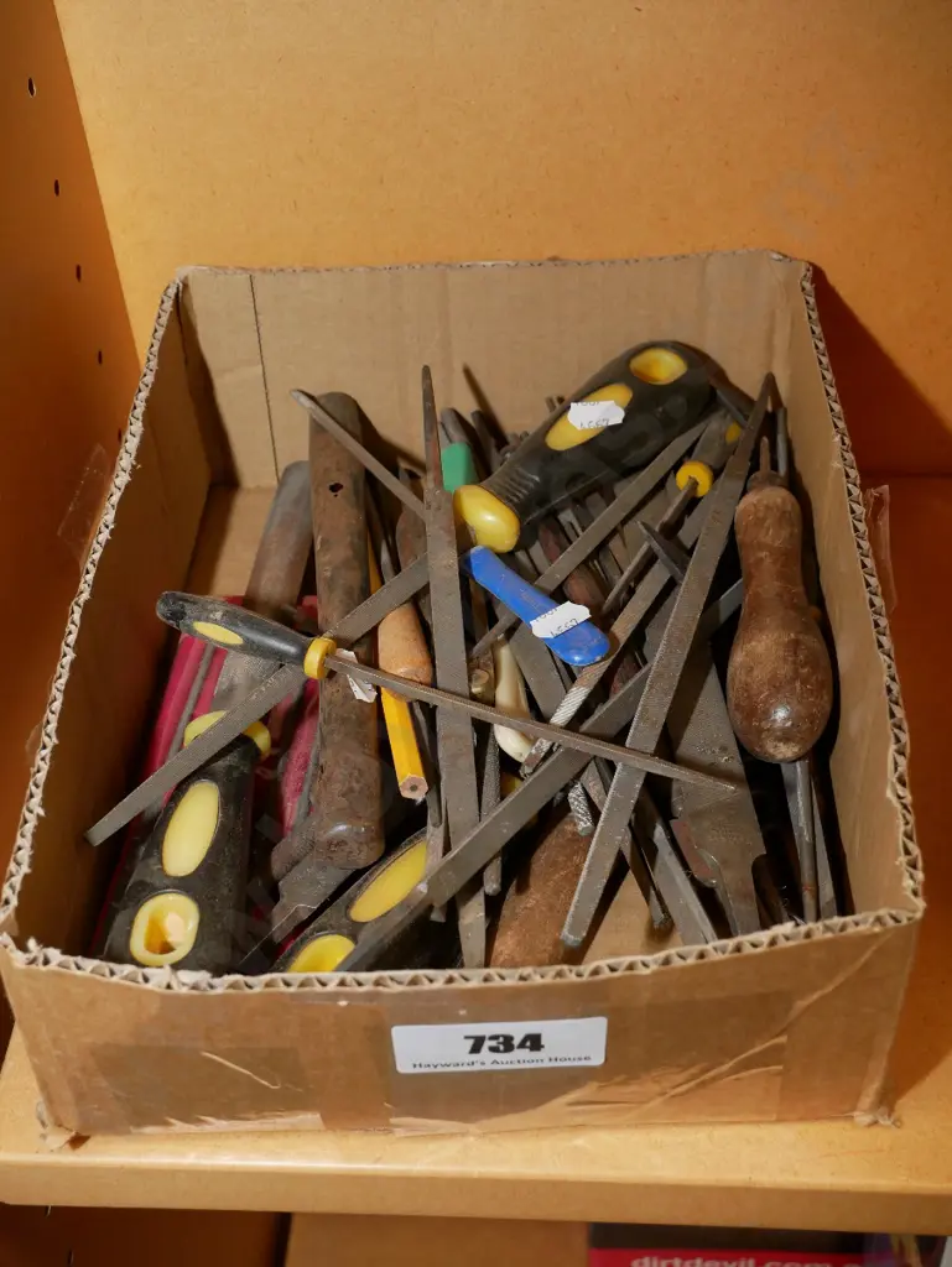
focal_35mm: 44
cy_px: 634
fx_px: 1612
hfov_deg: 32.9
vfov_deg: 42.9
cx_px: 476
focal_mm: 22
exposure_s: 1/60
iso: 1600
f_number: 5.6
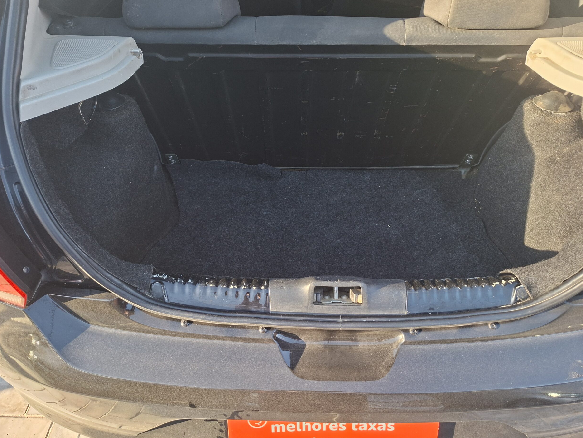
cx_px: 294
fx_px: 404
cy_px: 212
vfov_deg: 56.8
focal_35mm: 24
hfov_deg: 71.6
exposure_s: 1/120
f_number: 1.8
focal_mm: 5.54
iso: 64
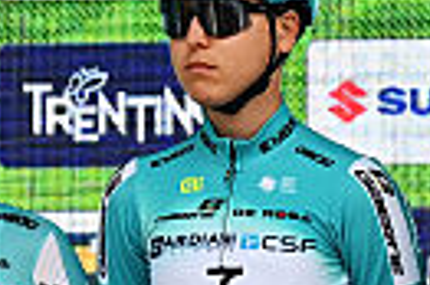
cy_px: 134
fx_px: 23752
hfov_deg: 1.0
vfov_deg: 0.7
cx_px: -105
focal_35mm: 1991
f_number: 4.5
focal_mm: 170
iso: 250
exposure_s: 1/1000
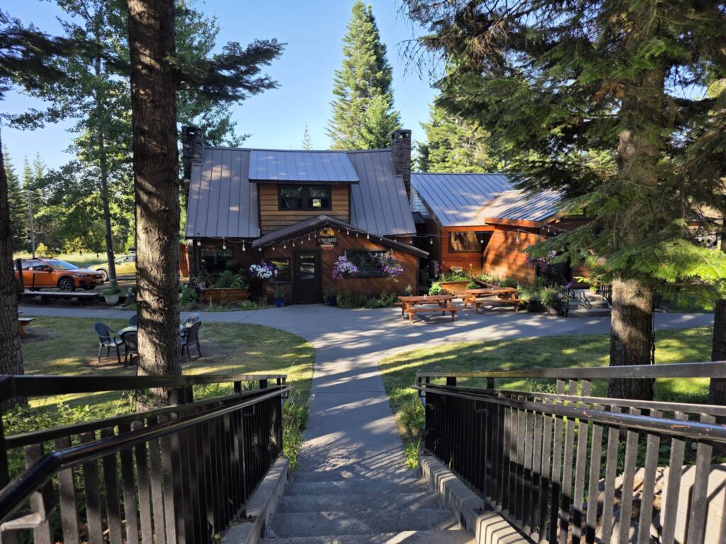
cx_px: 363
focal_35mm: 23
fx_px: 482
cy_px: 272
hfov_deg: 73.9
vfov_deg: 58.9
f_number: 1.7
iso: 80
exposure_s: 1/1354
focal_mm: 6.3
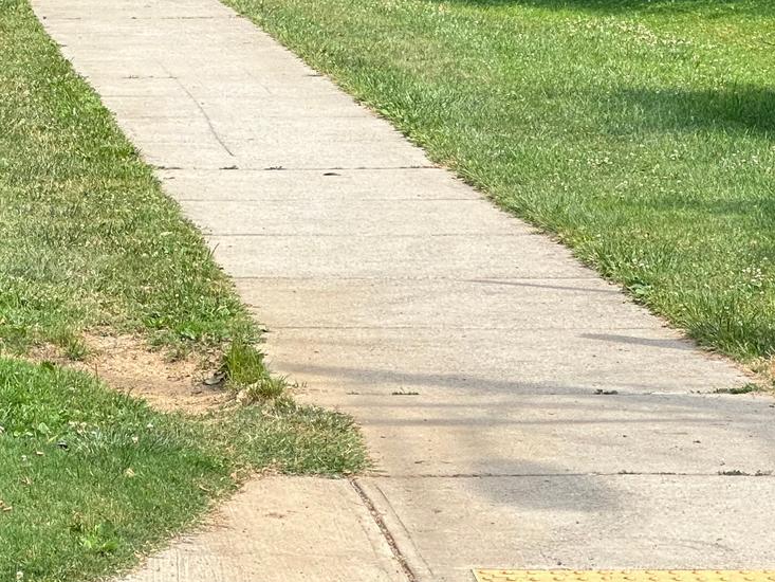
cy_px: -170
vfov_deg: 6.8
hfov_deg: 9.2
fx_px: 4814
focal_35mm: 215
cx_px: 33
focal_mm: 9
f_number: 2.8
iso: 32
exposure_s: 1/106
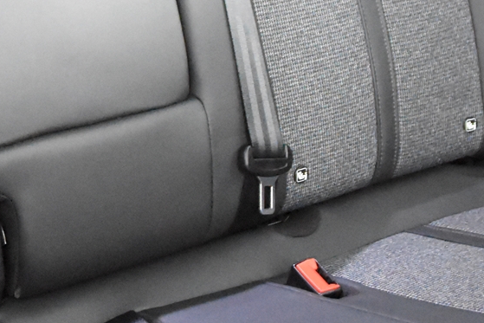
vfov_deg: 13.2
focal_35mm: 103
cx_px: 87
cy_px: 68
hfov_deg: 19.6
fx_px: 1385
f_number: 2.8
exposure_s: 1/20
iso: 12800
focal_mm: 20
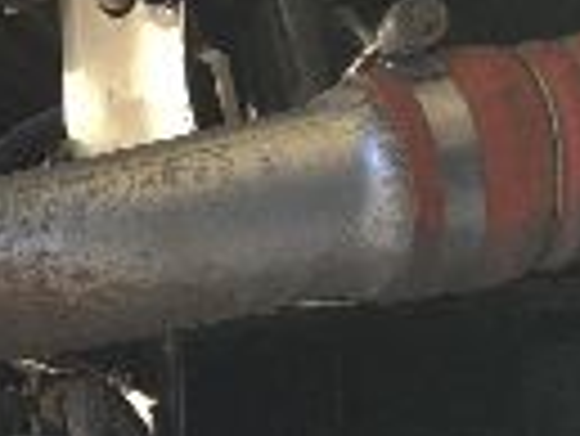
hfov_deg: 11.8
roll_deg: +3.5
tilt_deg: -7.0
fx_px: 2415
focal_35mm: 144
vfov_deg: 10.0
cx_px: -701
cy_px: 679
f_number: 2.2
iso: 25
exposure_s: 1/120
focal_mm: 4.15
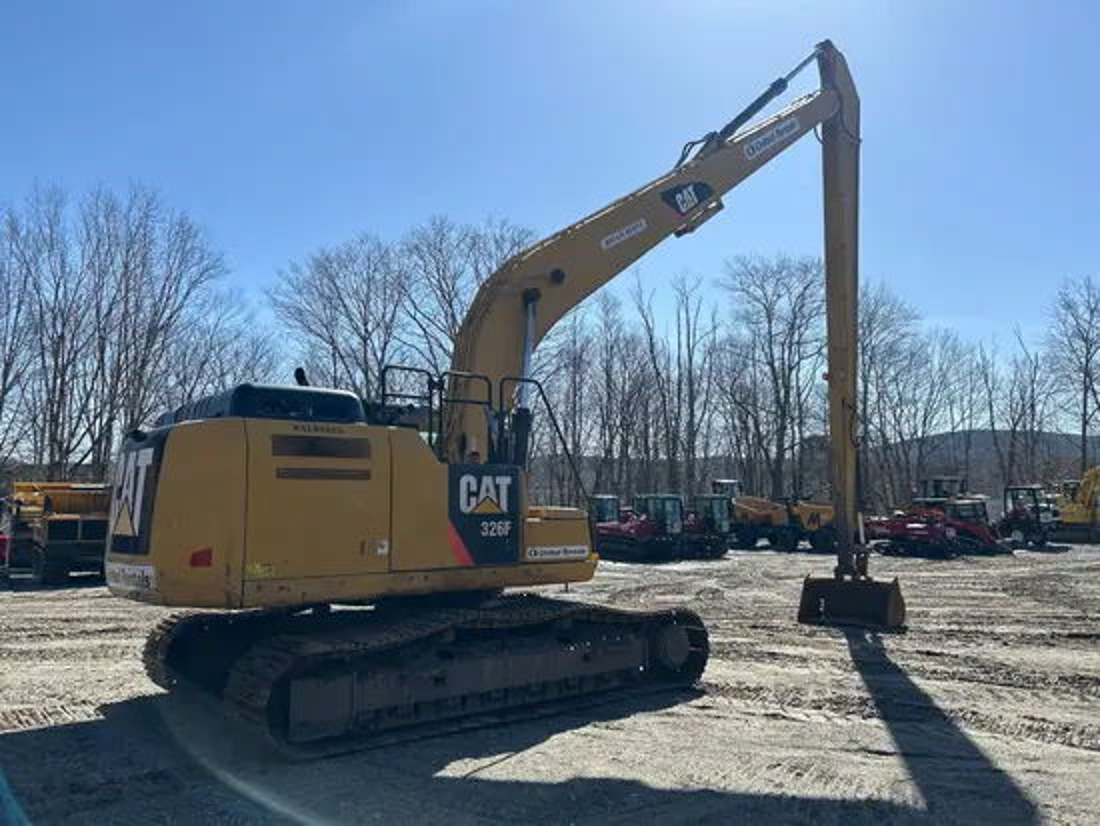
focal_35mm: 26
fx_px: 827
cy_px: 413
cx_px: 550
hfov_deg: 67.3
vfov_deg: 53.1
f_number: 1.5
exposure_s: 1/4444
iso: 50
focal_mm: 5.7
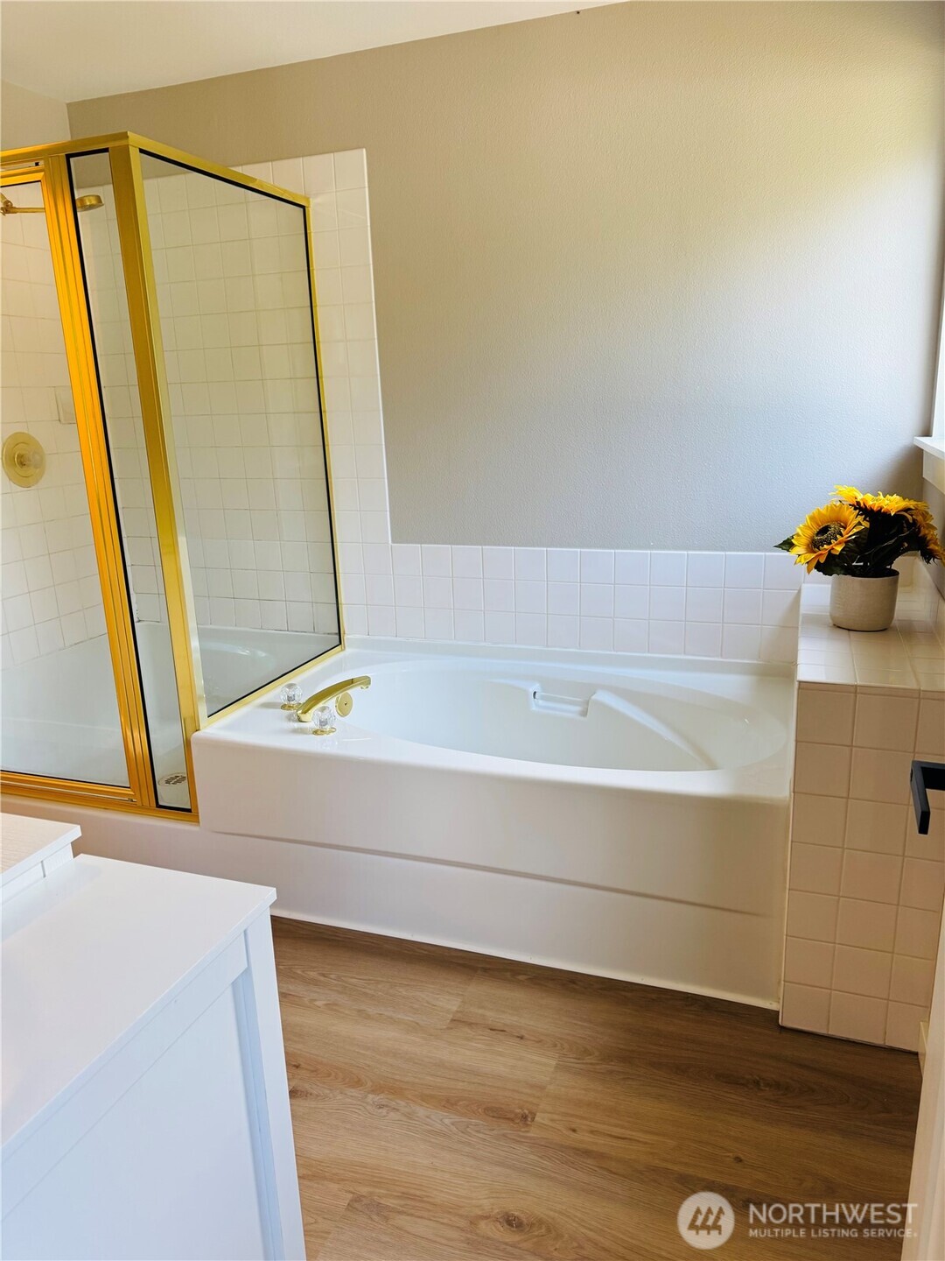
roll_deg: +3.2
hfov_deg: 56.8
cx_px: 472
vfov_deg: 71.6
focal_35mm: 24
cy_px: 630
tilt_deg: -14.3
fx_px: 874
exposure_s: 1/120
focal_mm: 6.76
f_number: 1.78
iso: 125
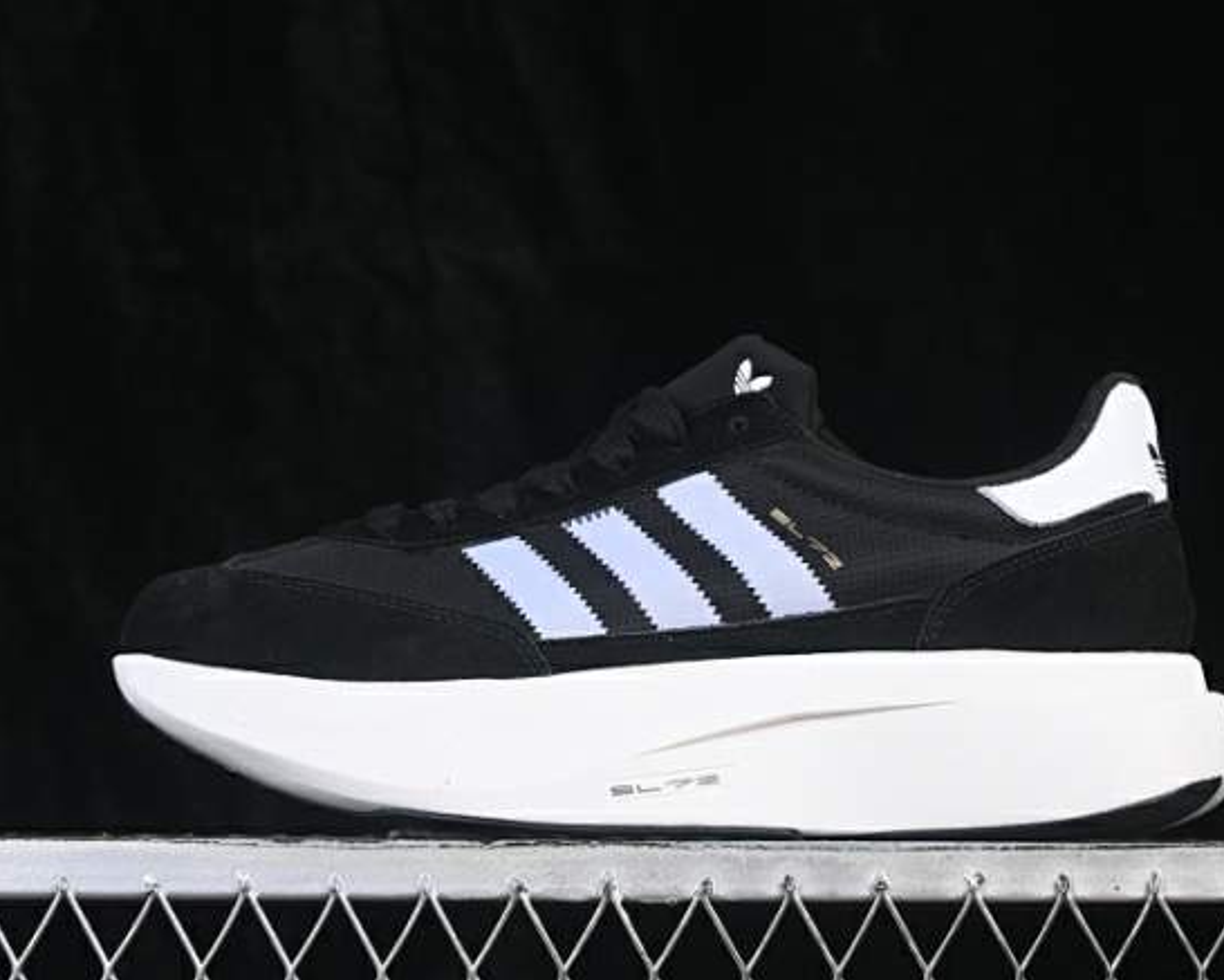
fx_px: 3406
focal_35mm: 94
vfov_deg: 16.4
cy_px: 505
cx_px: 688
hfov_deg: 20.4
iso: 160
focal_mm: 50
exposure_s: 1/50
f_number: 6.3
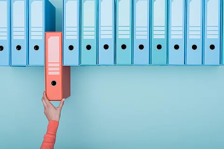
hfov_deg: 39.6
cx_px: 112
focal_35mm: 50
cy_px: 74
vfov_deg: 27.0
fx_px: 311
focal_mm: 50
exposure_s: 1/125
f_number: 8
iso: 100
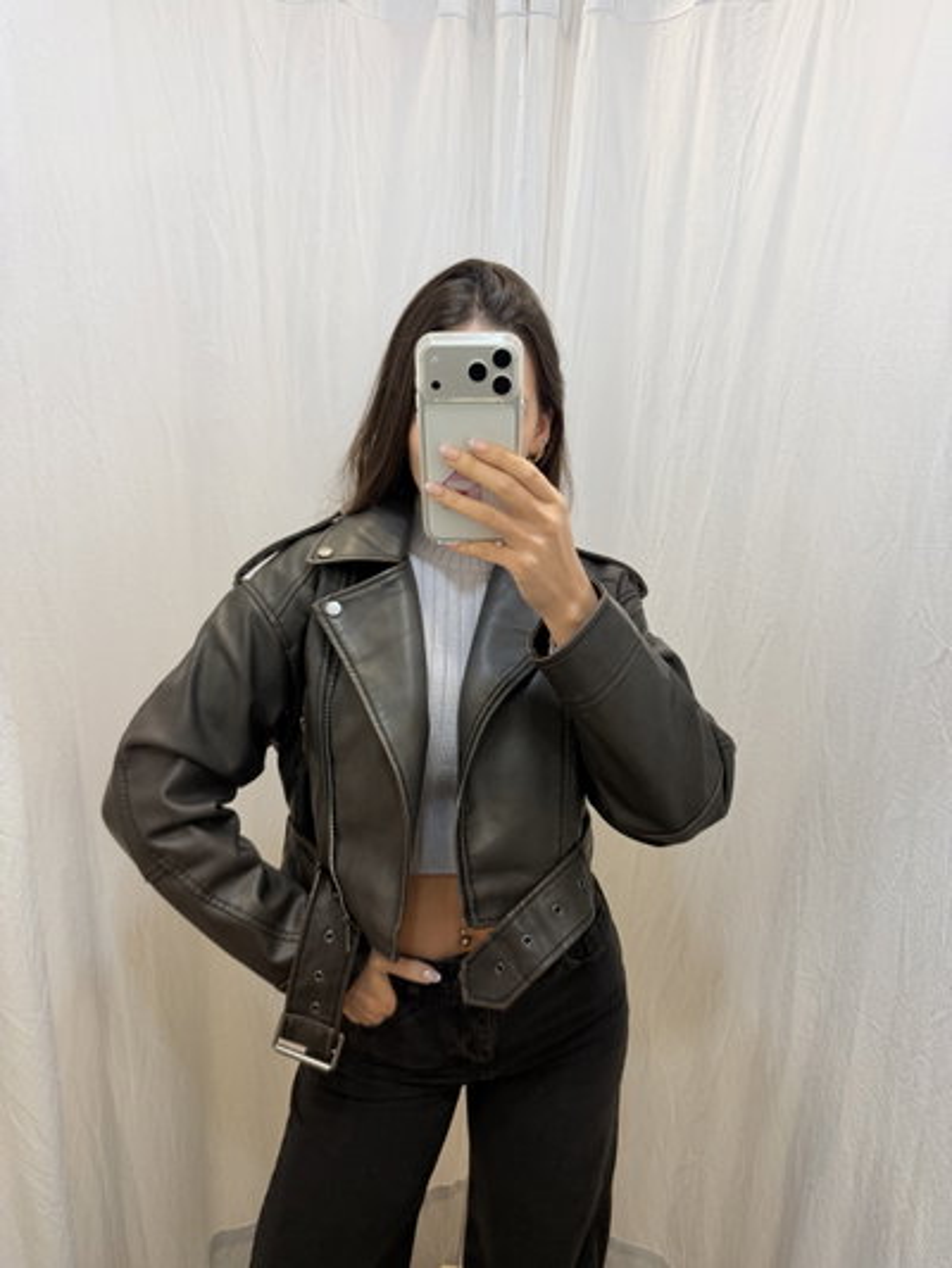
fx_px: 880
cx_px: 476
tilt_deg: -15.3
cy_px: 634
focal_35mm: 24
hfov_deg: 56.8
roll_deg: -2.2
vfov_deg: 71.6
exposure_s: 1/100
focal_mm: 6.76
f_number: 1.78
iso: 125
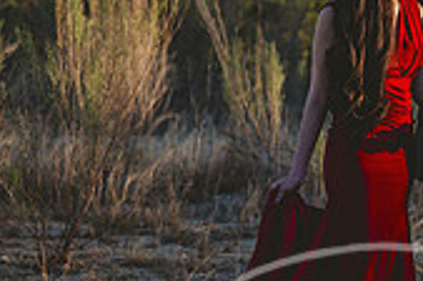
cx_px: 471
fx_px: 2017
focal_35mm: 172
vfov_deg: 7.9
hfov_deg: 11.8
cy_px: 60
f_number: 2
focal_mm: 50
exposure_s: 1/1600
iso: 50
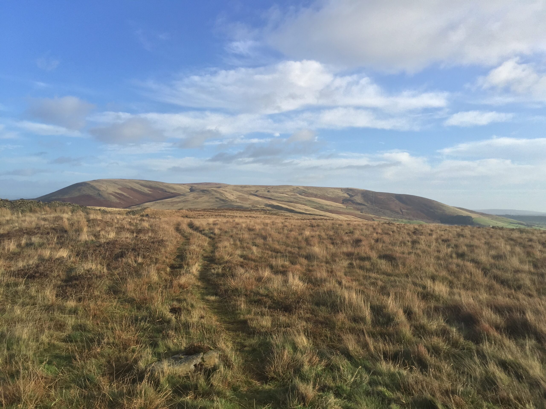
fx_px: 457
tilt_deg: +0.7
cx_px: 273
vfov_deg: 48.2
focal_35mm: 29
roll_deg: -2.5
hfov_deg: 61.7
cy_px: 204
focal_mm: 4.15
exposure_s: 1/1276
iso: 32
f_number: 2.2
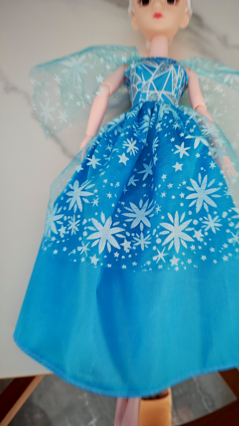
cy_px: 214
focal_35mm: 27
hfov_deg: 42.4
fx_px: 304
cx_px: 154
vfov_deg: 69.9
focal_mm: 6.67
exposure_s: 1/33
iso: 640
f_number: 1.95
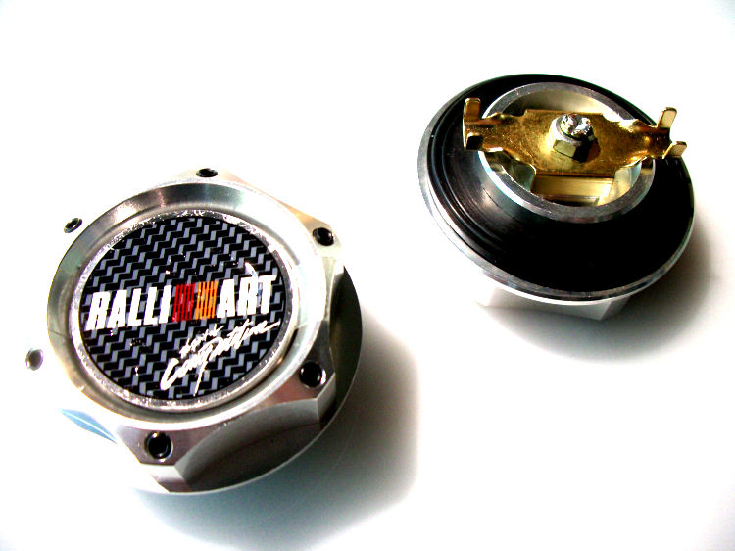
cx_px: 368
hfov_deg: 52.6
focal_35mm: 35
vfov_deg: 40.7
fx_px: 743
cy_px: 276
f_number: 2.6
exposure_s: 1/80
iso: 100
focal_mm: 5.8
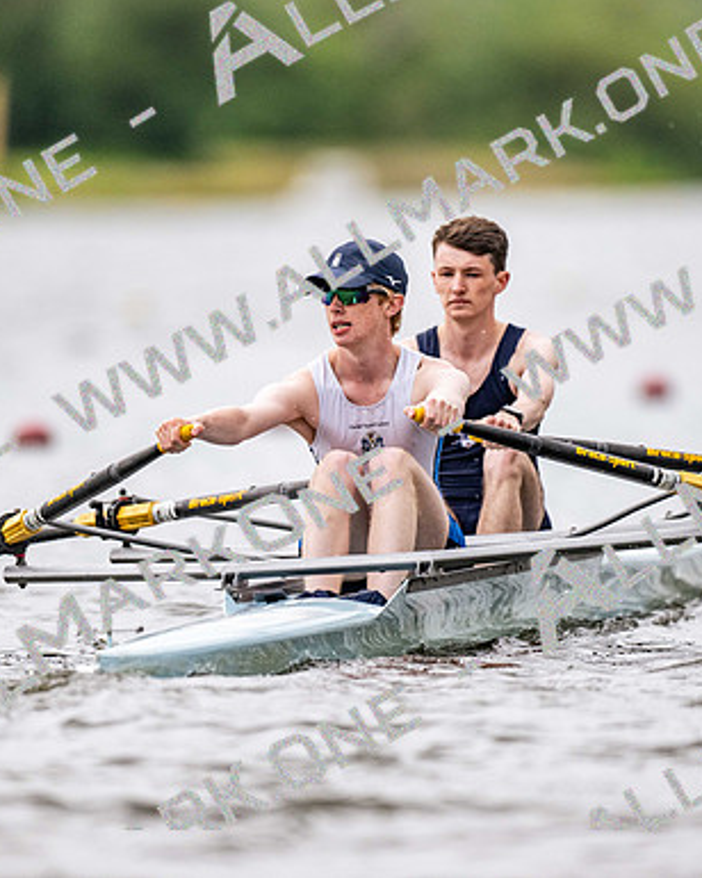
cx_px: 335
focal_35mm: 849
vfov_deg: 2.3
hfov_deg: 1.8
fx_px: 22049
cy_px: 439
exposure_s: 1/2500
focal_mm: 600
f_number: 4
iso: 900
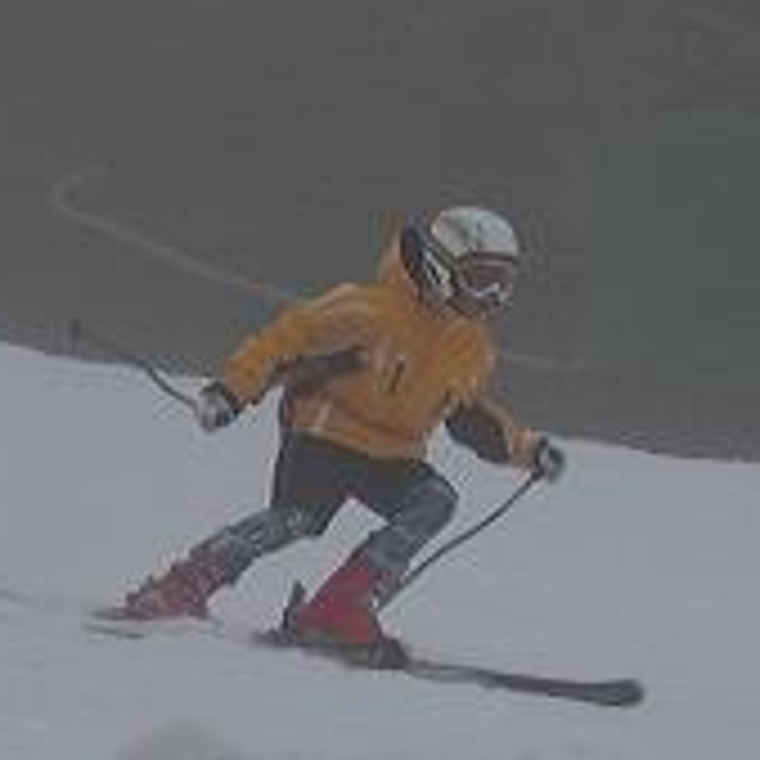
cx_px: 513
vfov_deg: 6.1
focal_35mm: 286
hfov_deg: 6.1
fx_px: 7104
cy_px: 445
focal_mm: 18.9
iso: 200
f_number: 5.9
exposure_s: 1/250
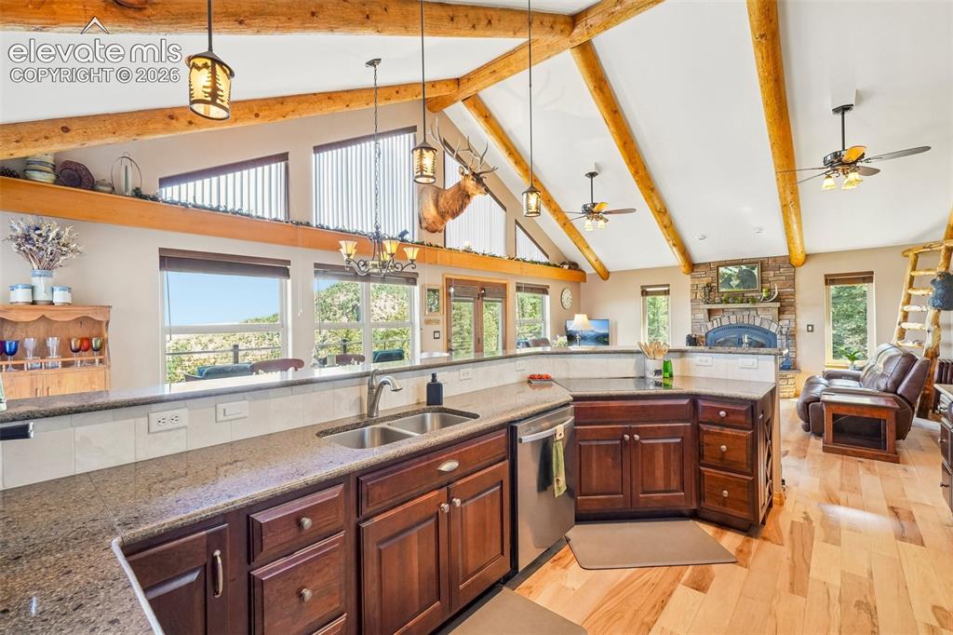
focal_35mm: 16
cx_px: 476
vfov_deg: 75.1
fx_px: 413
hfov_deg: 98.2
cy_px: 318
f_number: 8
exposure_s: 1/6
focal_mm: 10.4
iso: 800
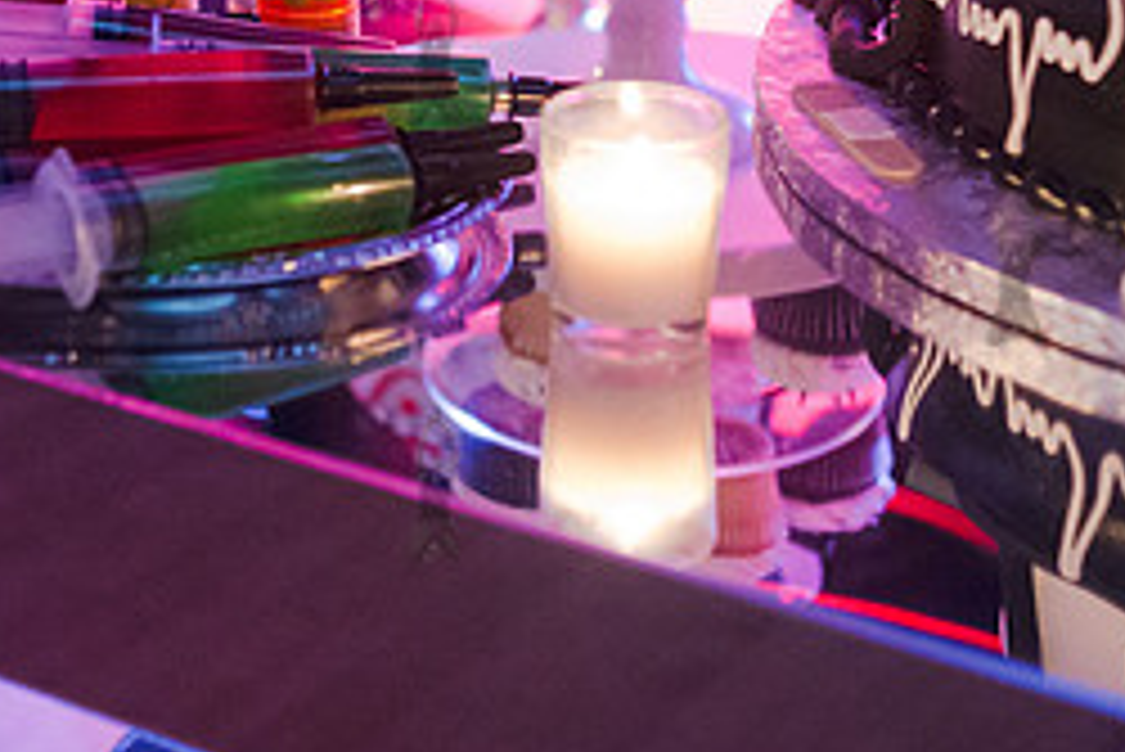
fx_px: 2689
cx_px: 432
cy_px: 47
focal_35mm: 86
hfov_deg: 23.6
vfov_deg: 15.7
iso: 4000
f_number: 2.8
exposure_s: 1/125
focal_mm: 35
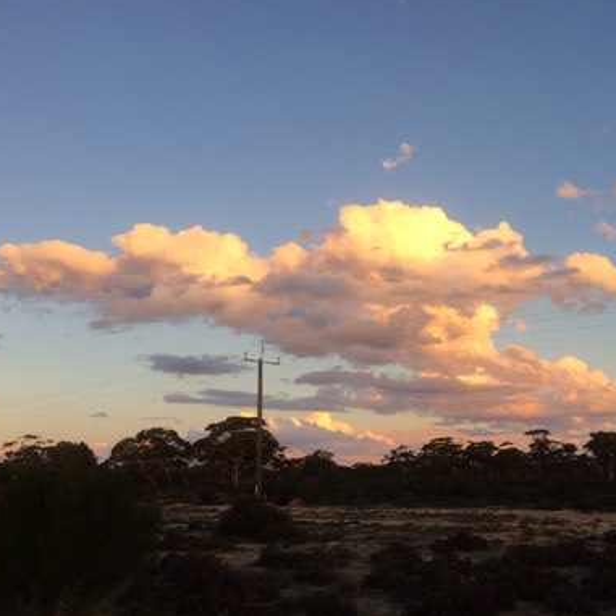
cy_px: 306
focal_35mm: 35
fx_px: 705
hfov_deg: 47.1
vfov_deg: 47.2
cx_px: 351
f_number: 2.2
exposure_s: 1/281
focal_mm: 4.15
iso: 32
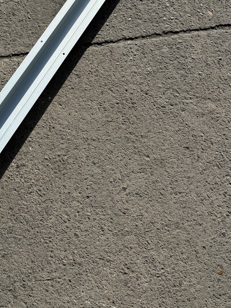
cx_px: 26
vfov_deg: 41.4
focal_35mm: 45
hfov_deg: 30.8
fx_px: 400
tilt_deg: -66.5
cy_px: 98
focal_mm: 6.76
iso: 100
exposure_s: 1/5714
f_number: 1.78
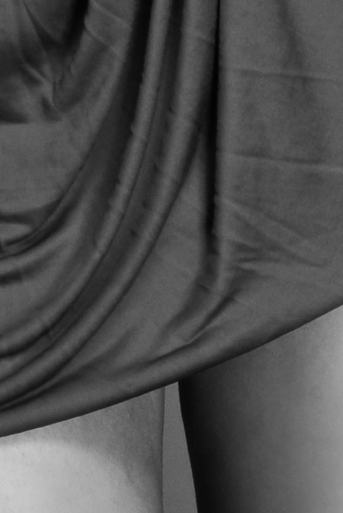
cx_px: 152
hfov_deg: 3.4
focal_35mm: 409
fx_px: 5828
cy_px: -566
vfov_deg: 4.9
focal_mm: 52
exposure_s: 1/125
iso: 100
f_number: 7.1
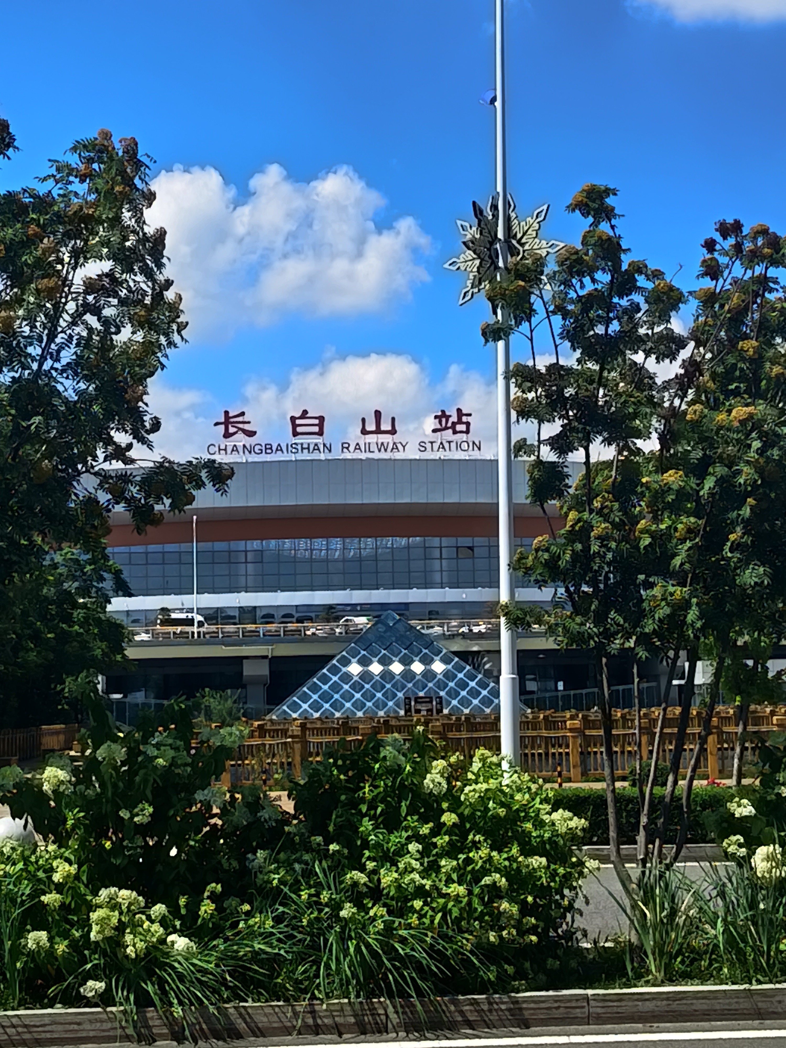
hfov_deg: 22.3
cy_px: 524
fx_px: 1998
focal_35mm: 66
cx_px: 393
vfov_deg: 29.4
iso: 100
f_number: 1.75
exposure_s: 1/569
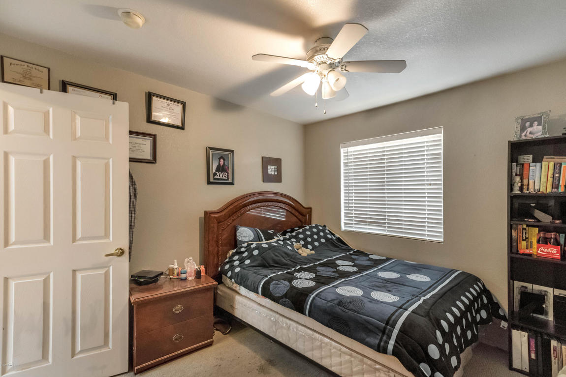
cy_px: 188
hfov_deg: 100.4
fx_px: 236
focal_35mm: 15
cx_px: 283
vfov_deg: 77.3
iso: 4000
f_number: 4
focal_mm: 15
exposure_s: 1/50
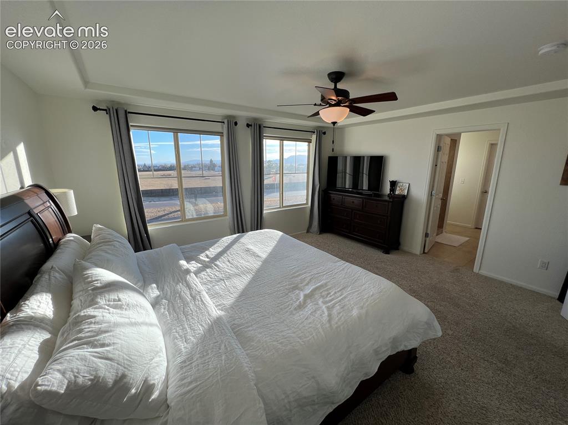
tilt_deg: -12.5
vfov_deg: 89.9
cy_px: 212
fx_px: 213
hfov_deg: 106.2
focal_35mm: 13
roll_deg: -0.4
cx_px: 284
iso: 32
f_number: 1.8
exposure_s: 1/401
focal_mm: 1.57
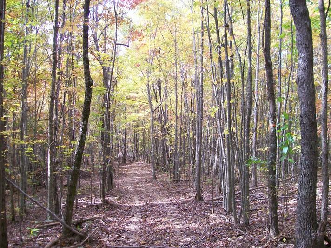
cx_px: 166
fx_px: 344
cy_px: 124
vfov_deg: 39.6
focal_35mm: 36
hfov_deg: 51.4
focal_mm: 6
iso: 80
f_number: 2.7
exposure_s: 1/77.9
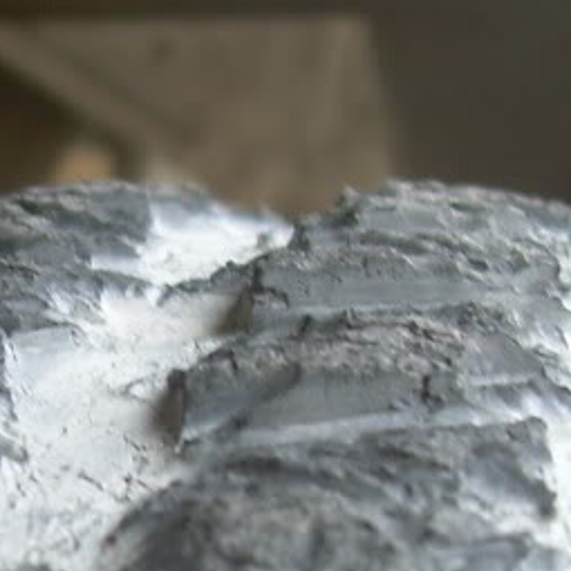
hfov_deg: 12.7
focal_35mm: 135
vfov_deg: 12.9
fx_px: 2519
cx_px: -69
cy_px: 425
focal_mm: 6.3
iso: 50
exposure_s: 1/35.6
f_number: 2.8
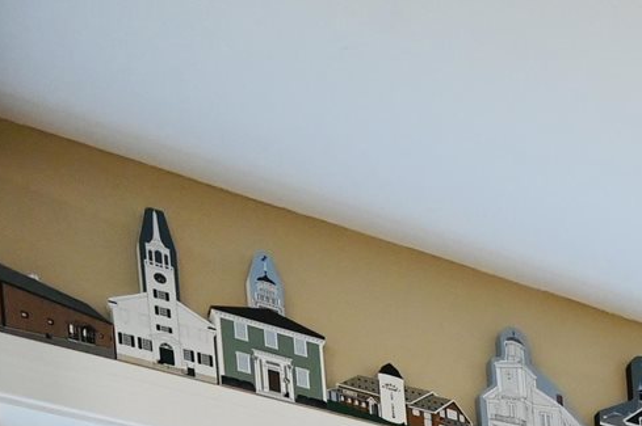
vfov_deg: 11.0
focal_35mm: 88
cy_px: 1231
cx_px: 1398
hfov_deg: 16.0
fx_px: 1568
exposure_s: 1/125
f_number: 4
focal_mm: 14
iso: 720
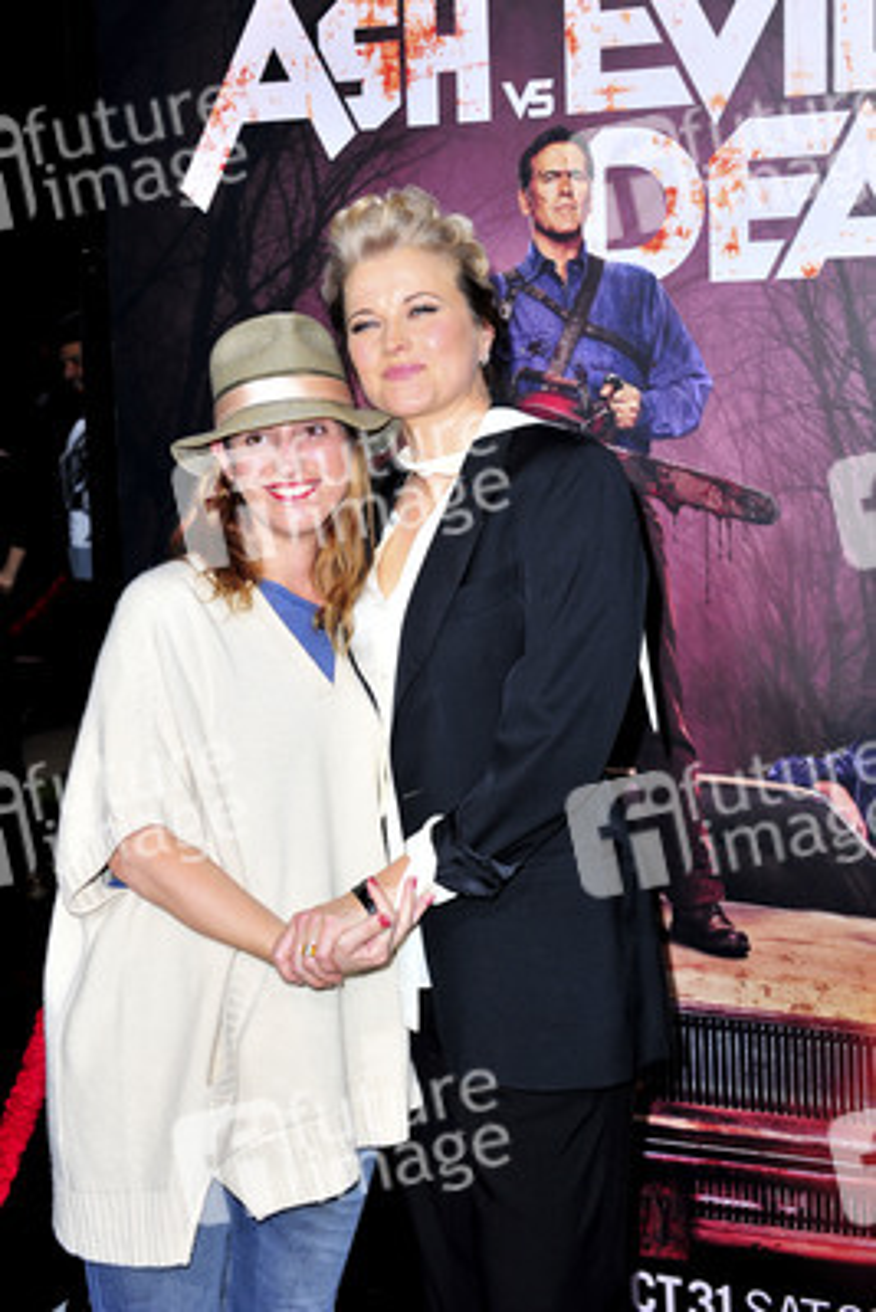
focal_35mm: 58
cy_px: 656
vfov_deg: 34.5
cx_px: 438
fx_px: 2115
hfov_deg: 23.4
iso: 640
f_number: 5.6
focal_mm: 58
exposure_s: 1/320
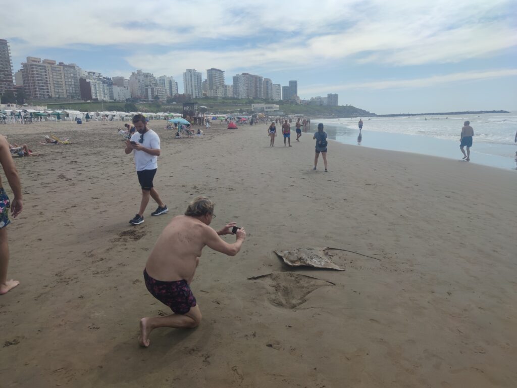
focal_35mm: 24
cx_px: 258
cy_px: 194
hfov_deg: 71.6
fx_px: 358
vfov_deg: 56.8
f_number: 1.69
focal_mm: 6.72
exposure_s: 1/3510
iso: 100
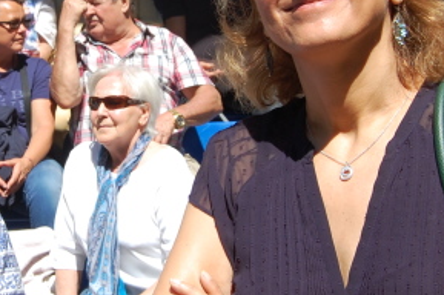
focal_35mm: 108
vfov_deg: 12.6
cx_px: 89
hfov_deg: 18.8
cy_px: 91
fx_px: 1330
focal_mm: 26
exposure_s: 1/320
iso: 200
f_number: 9
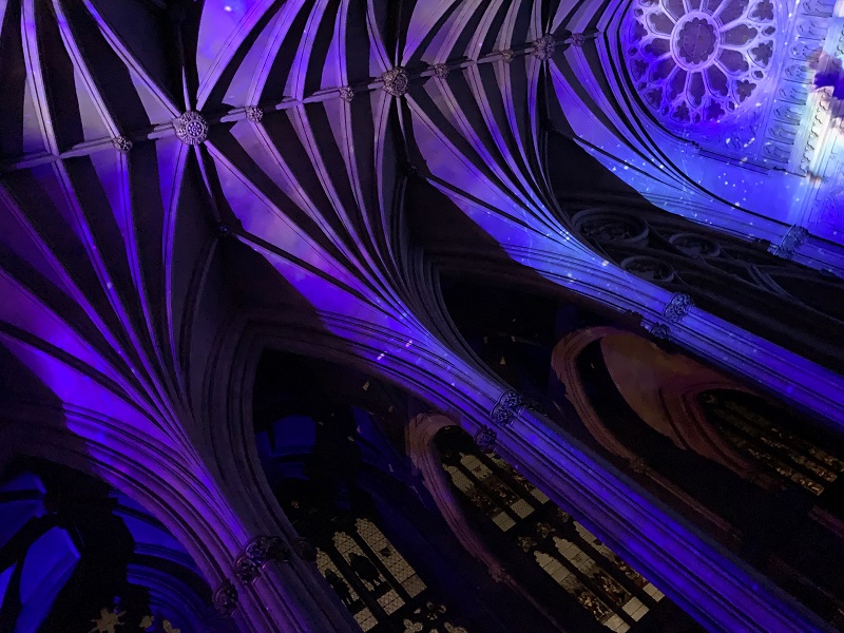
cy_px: 316
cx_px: 422
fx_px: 634
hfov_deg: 67.3
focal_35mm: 26
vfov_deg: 53.1
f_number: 1.8
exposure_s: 1/4
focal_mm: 4.25
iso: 2000
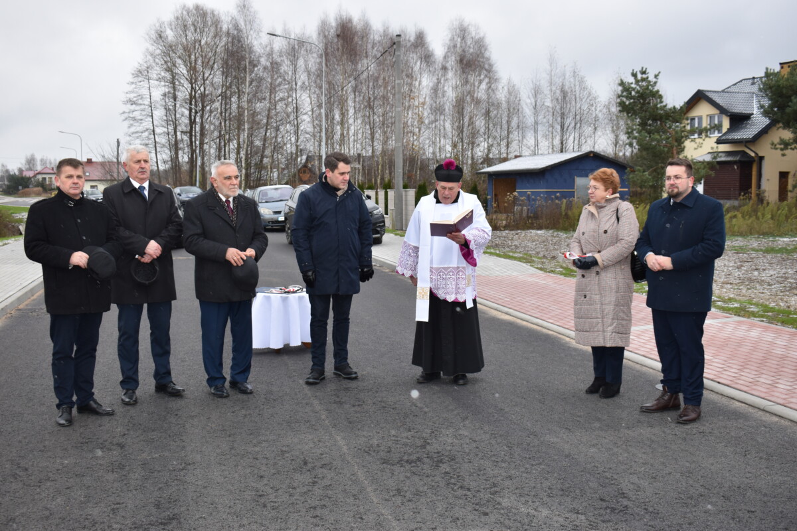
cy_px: 266
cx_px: 398
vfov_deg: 36.9
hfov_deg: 53.1
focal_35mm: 36
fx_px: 797
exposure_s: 1/125
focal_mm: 24
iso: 320
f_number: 5.6
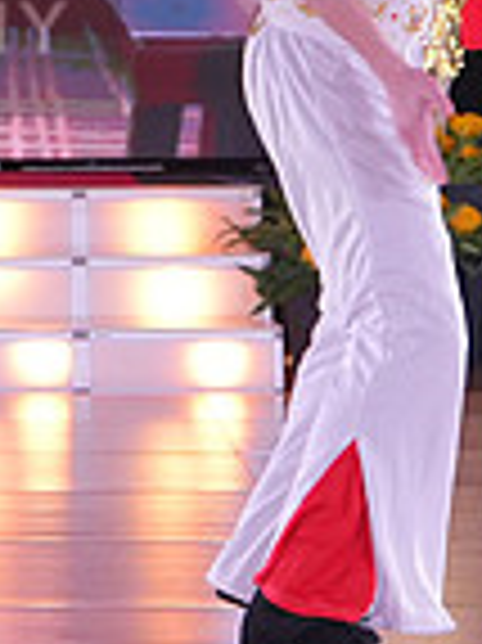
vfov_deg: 9.7
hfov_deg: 7.1
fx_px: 3774
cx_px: -369
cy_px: -2
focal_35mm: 203
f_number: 3.5
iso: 2000
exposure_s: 1/400
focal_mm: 35
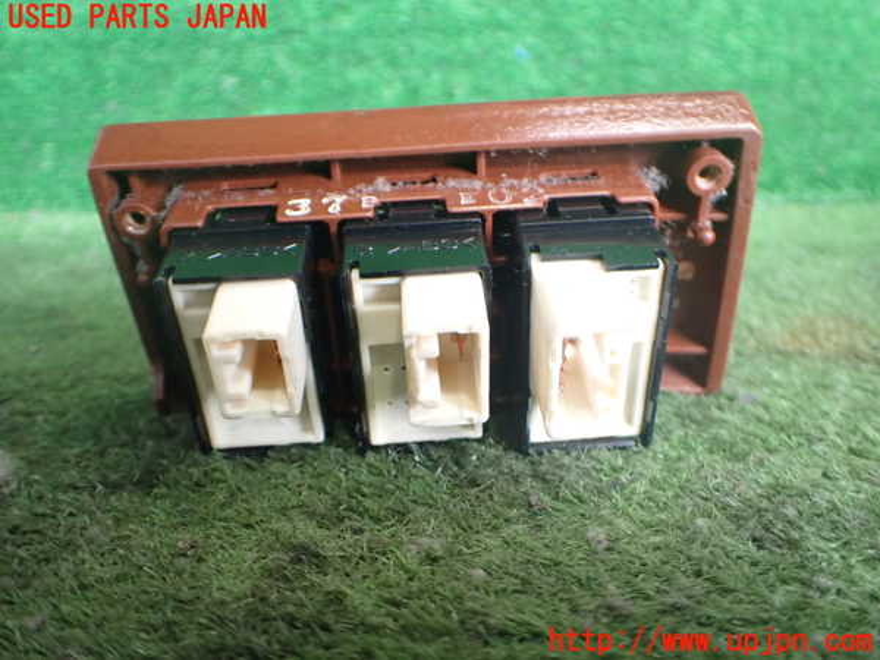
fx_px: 763
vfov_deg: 46.8
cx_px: 440
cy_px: 330
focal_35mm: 30
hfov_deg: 60.0
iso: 800
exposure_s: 1/100
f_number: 2.3
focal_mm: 5.4
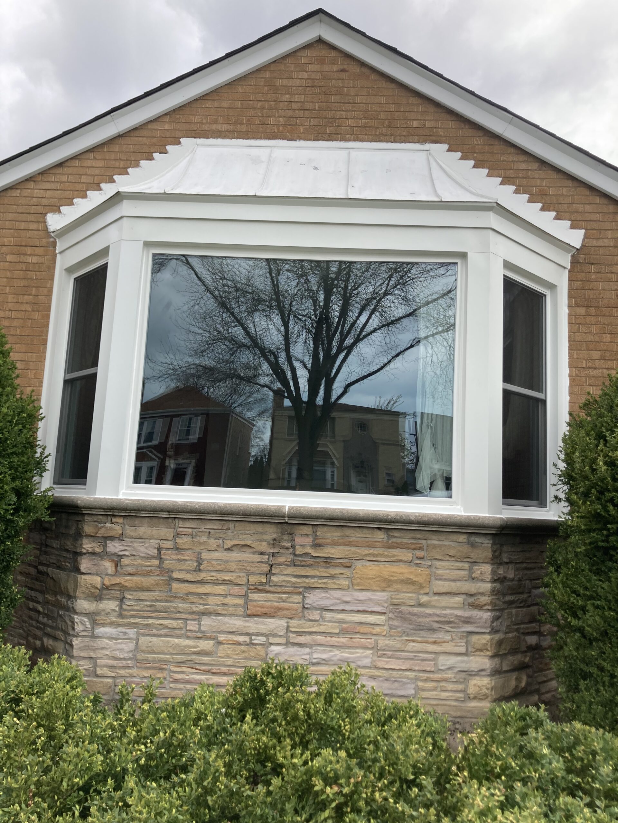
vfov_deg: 63.4
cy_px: 412
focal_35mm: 28
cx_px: 309
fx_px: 667
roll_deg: -3.8
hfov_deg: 49.7
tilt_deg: +9.9
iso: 20
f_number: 1.8
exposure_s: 1/410
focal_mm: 3.99
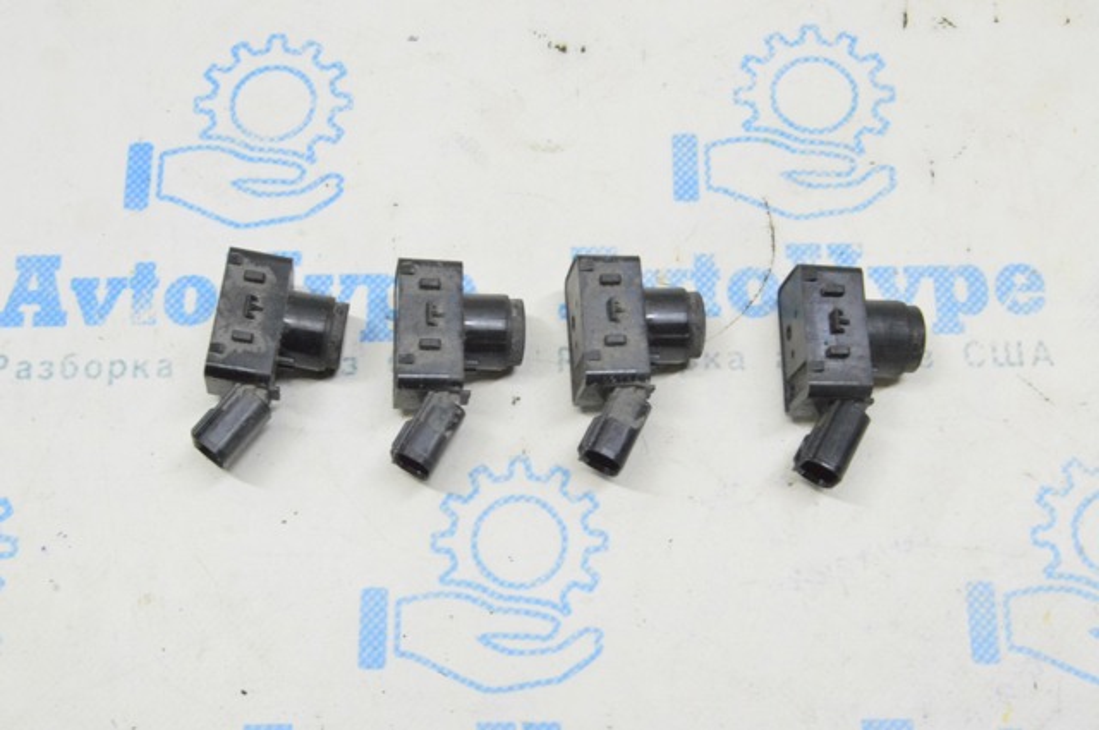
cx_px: 550
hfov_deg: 38.9
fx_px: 1555
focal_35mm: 51
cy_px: 365
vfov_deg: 26.4
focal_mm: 34
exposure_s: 1/15
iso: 6400
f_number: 20
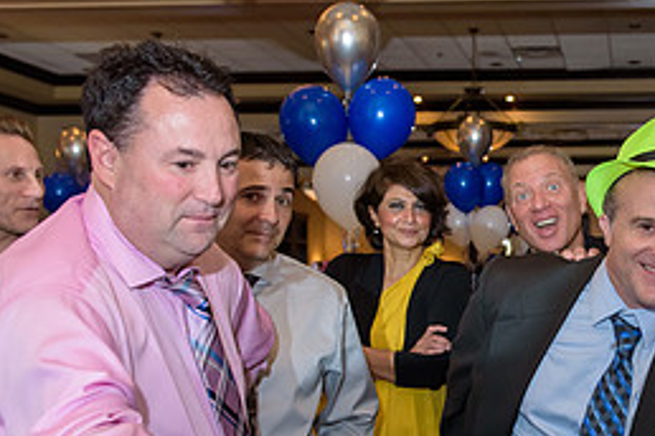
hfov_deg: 34.7
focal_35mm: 54
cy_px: 285
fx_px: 982
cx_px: 592
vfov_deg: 25.0
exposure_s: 1/125
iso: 1600
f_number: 3.2
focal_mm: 24
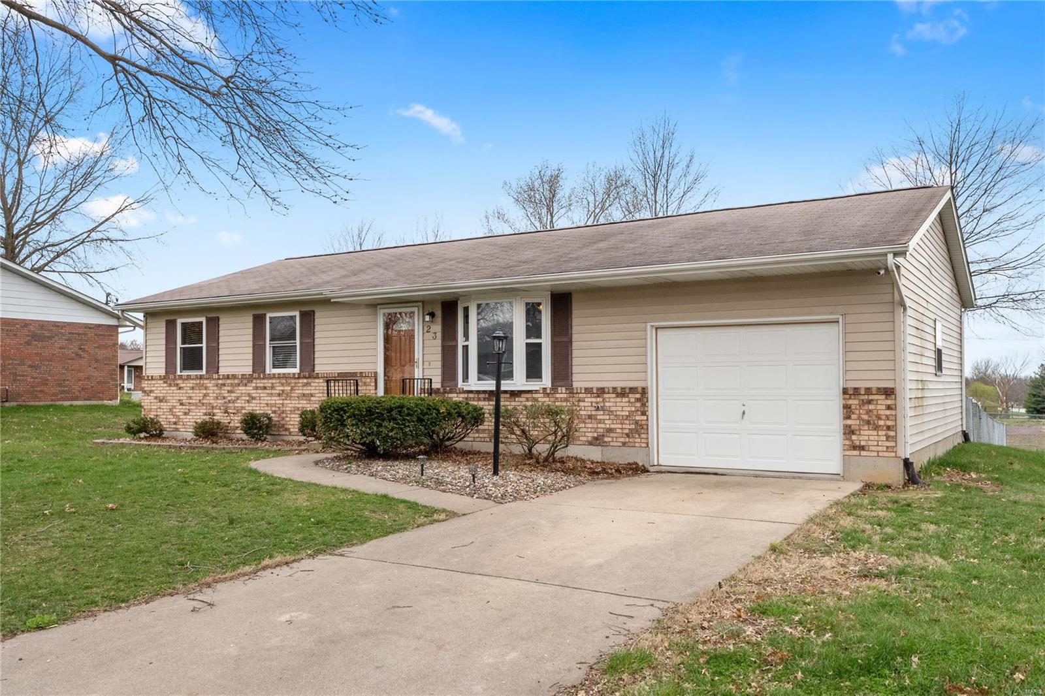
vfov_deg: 43.6
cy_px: 348
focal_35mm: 30
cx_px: 522
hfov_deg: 61.9
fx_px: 871
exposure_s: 1/125
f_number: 10
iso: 640
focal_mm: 15
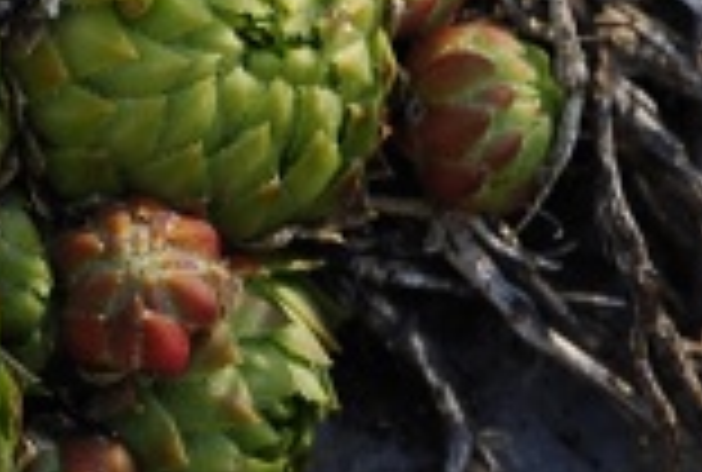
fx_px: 12762
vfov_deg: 2.1
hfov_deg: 3.1
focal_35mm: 653
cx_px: -27
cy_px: 180
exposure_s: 1/125
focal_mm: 85
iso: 100
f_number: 6.3
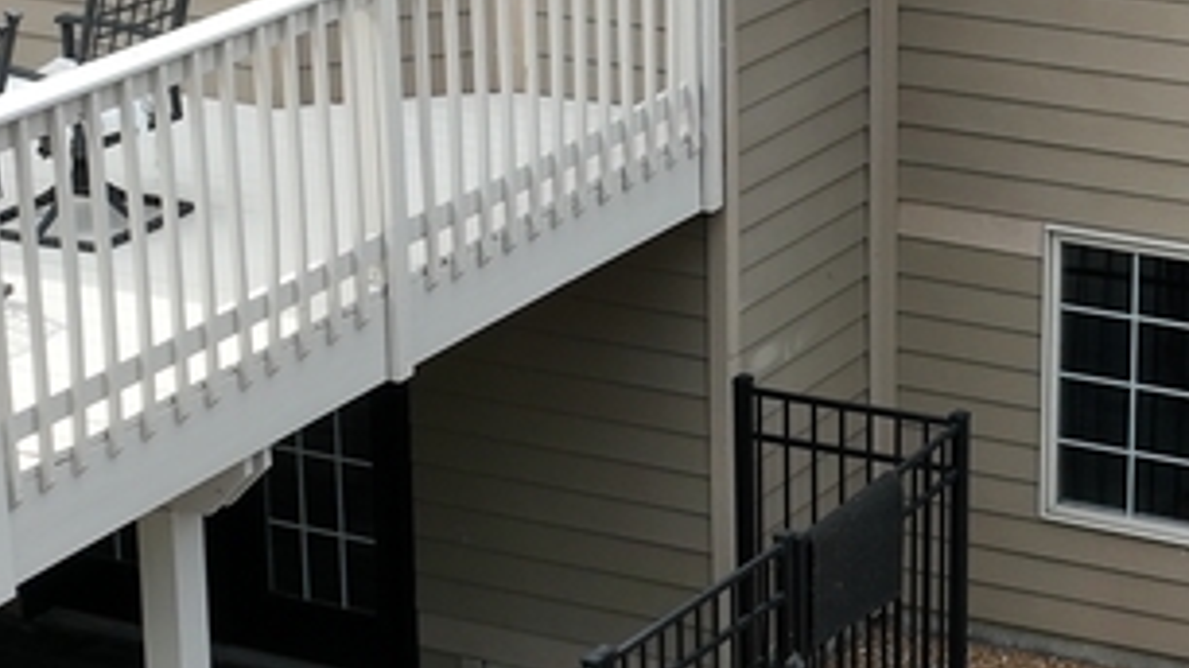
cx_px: 802
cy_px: 419
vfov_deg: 9.8
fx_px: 3877
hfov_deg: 17.4
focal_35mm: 123
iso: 240
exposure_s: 1/2000
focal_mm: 12.29
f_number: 2.8
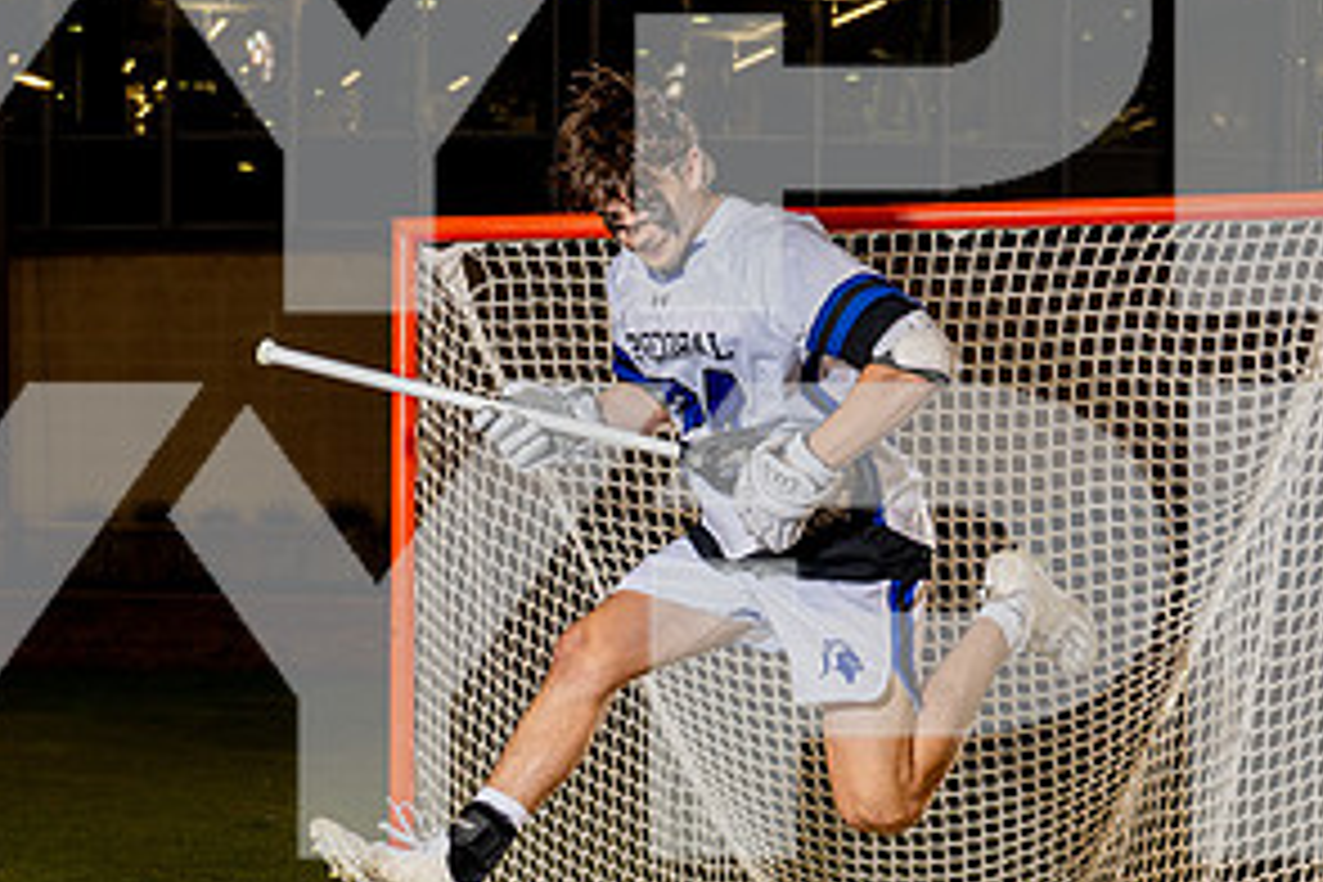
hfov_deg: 27.7
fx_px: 2683
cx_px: 562
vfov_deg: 18.6
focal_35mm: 73
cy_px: 623
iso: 400
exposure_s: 1/250
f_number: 4
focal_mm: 37
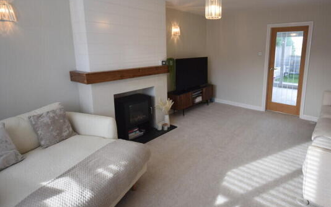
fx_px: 186
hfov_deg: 82.6
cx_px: 192
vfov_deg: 57.7
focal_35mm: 21
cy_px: 81
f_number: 5
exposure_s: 1/100
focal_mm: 11
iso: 400
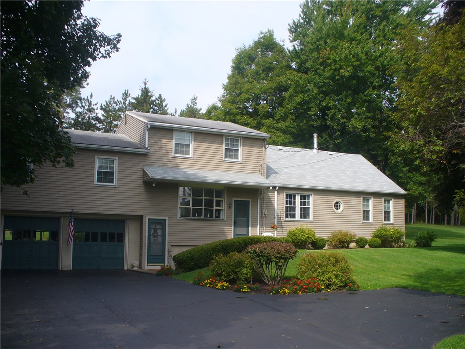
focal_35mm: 37
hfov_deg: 50.1
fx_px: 497
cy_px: 174
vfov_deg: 38.7
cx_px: 232
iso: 80
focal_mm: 6.1
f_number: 5.6
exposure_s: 1/250
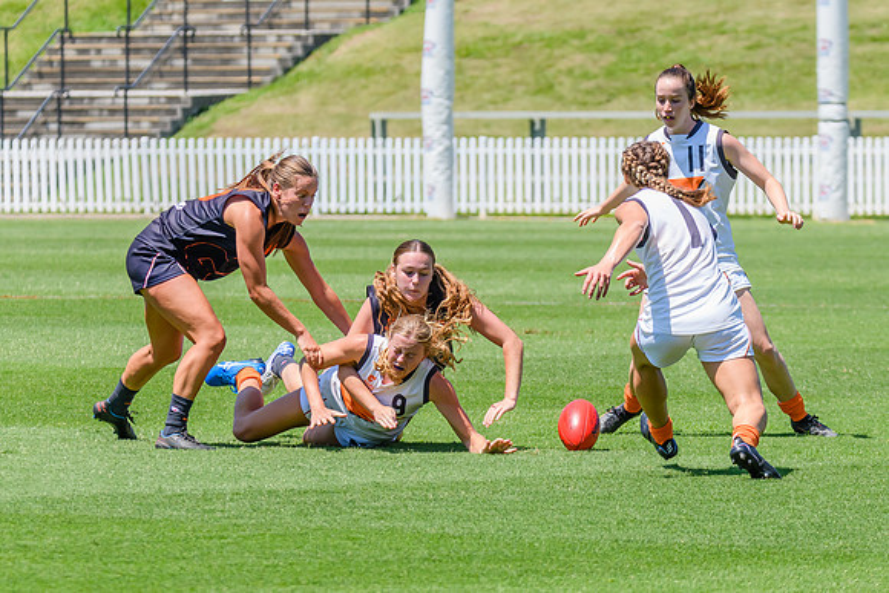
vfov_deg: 3.5
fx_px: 9680
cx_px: 551
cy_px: 308
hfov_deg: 5.3
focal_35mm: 392
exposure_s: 1/2000
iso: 800
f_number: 8
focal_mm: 220
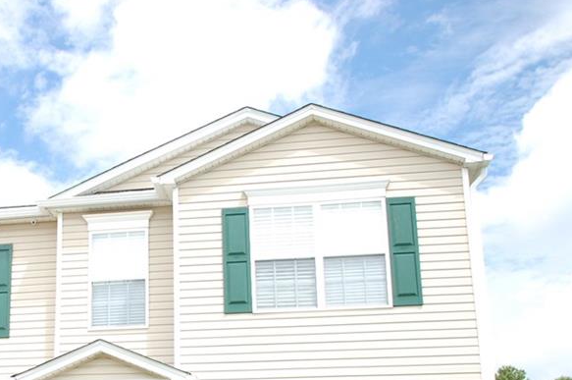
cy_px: 312
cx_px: 87
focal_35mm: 58
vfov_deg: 22.9
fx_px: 920
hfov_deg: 33.2
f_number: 3.8
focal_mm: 22
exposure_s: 1/500
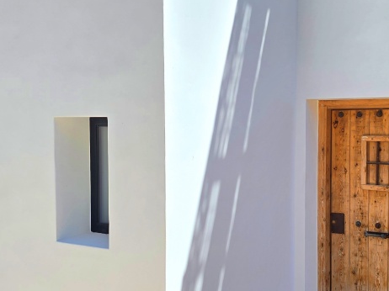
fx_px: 573
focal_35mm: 51
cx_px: 236
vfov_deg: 28.5
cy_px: 156
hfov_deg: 37.3
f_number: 1.7
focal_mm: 6.3
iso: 12
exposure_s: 1/532
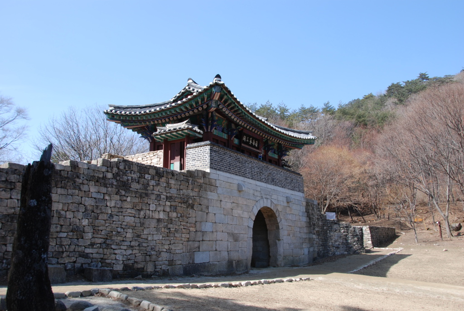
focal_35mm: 30
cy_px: 156
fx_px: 387
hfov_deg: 61.8
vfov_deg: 43.8
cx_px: 232
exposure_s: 1/160
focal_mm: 20
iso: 100
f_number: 6.3
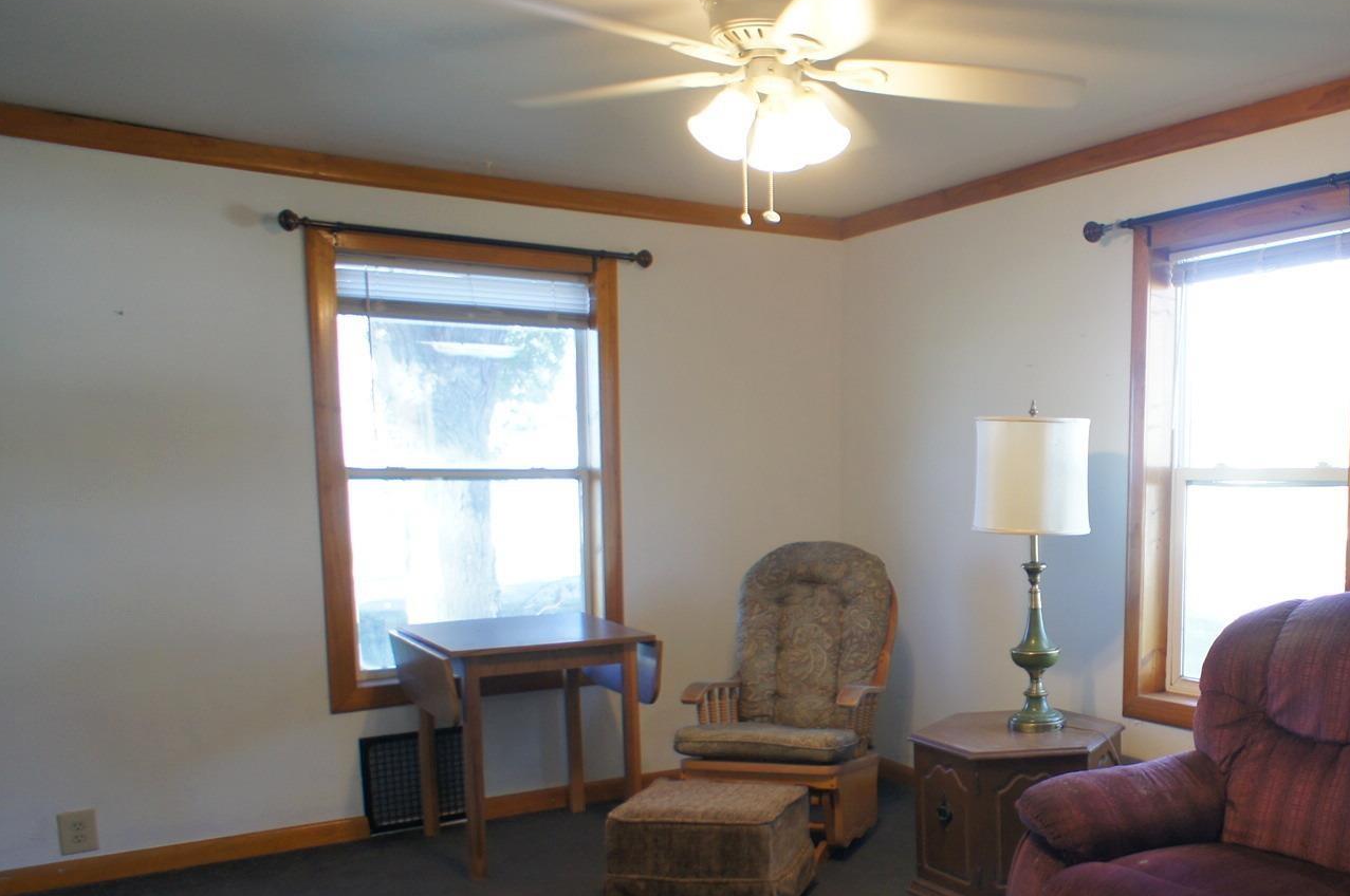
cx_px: 1140
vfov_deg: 30.7
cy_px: 635
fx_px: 1610
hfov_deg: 42.7
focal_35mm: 43
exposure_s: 1/30
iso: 200
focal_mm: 16
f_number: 3.2
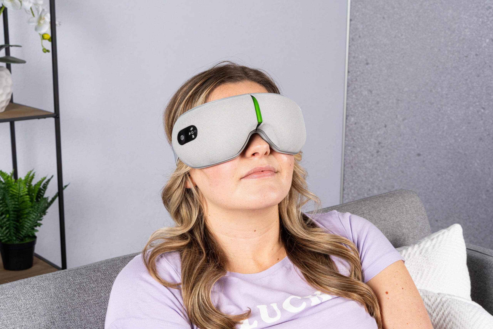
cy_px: 164
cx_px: 246
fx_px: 767
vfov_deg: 24.2
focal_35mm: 56
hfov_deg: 35.6
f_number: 16
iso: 200
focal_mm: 56
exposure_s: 1/200
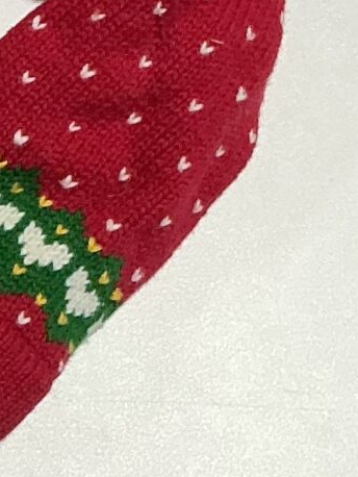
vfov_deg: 12.2
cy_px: 299
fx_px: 2232
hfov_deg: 8.3
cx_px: -546
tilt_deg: -71.1
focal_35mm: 162
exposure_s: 1/60
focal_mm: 3
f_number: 1.8
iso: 50
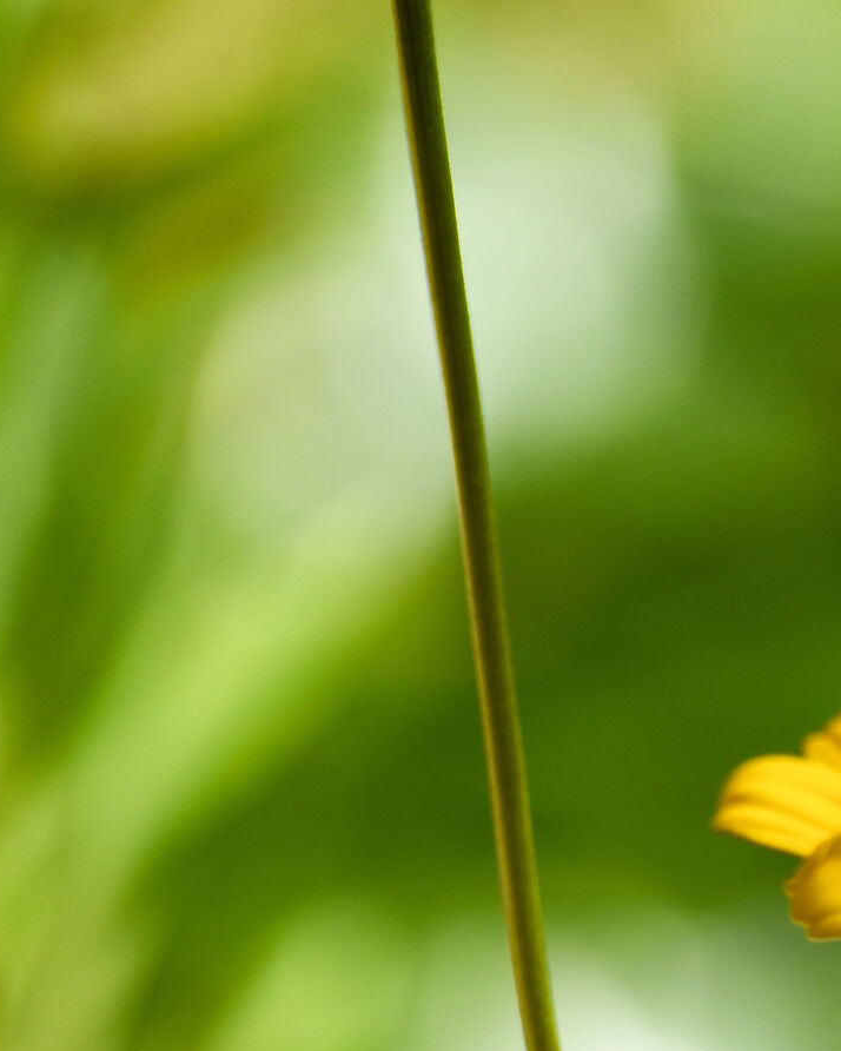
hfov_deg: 1.9
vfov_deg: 2.4
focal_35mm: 795
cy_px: 292
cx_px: 605
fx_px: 24726
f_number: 8
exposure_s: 1/500
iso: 200
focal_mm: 210
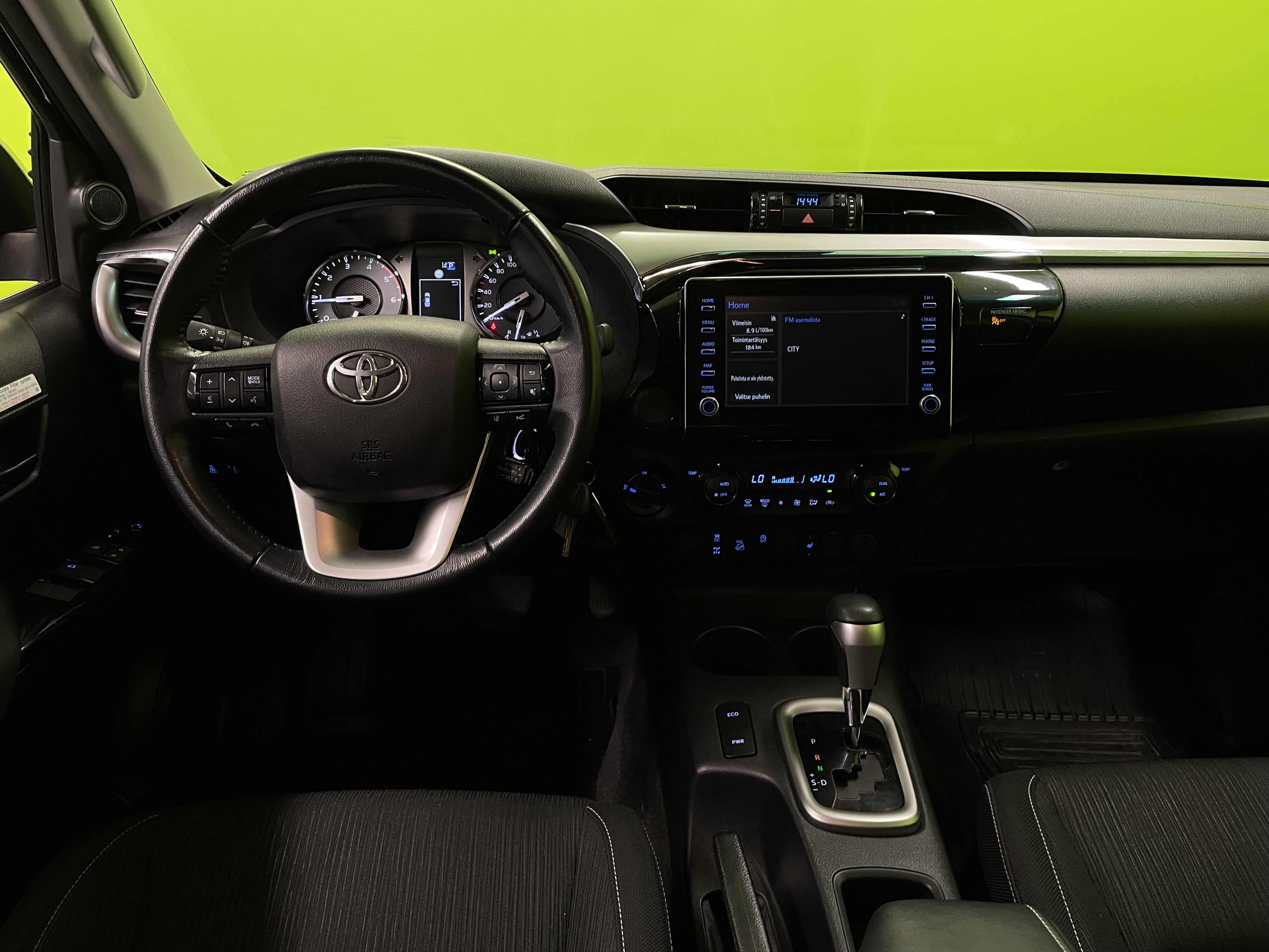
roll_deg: +0.8
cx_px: 634
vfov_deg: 53.1
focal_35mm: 26
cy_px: 476
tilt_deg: -22.8
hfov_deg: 67.3
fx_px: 953
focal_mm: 4.2
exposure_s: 1/50
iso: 200
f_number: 1.6
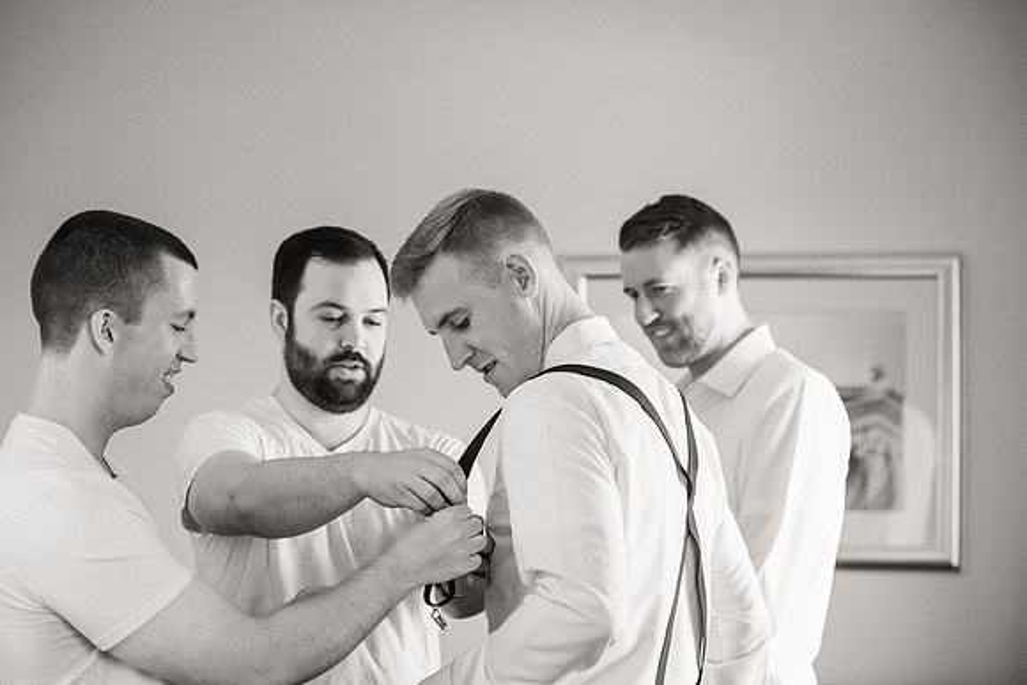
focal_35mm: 80
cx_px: 514
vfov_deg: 17.1
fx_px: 2283
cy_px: 342
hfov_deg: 25.4
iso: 3200
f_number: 3.5
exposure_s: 1/320
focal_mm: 80
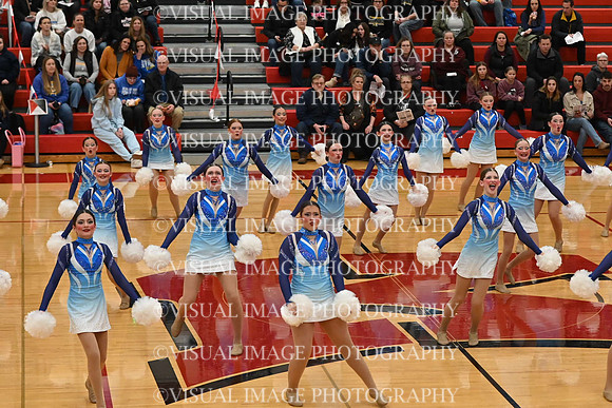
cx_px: 306
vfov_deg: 13.0
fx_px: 1785
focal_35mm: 105
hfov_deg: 19.5
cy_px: 204
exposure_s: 1/400
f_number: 4
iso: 6400
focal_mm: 70
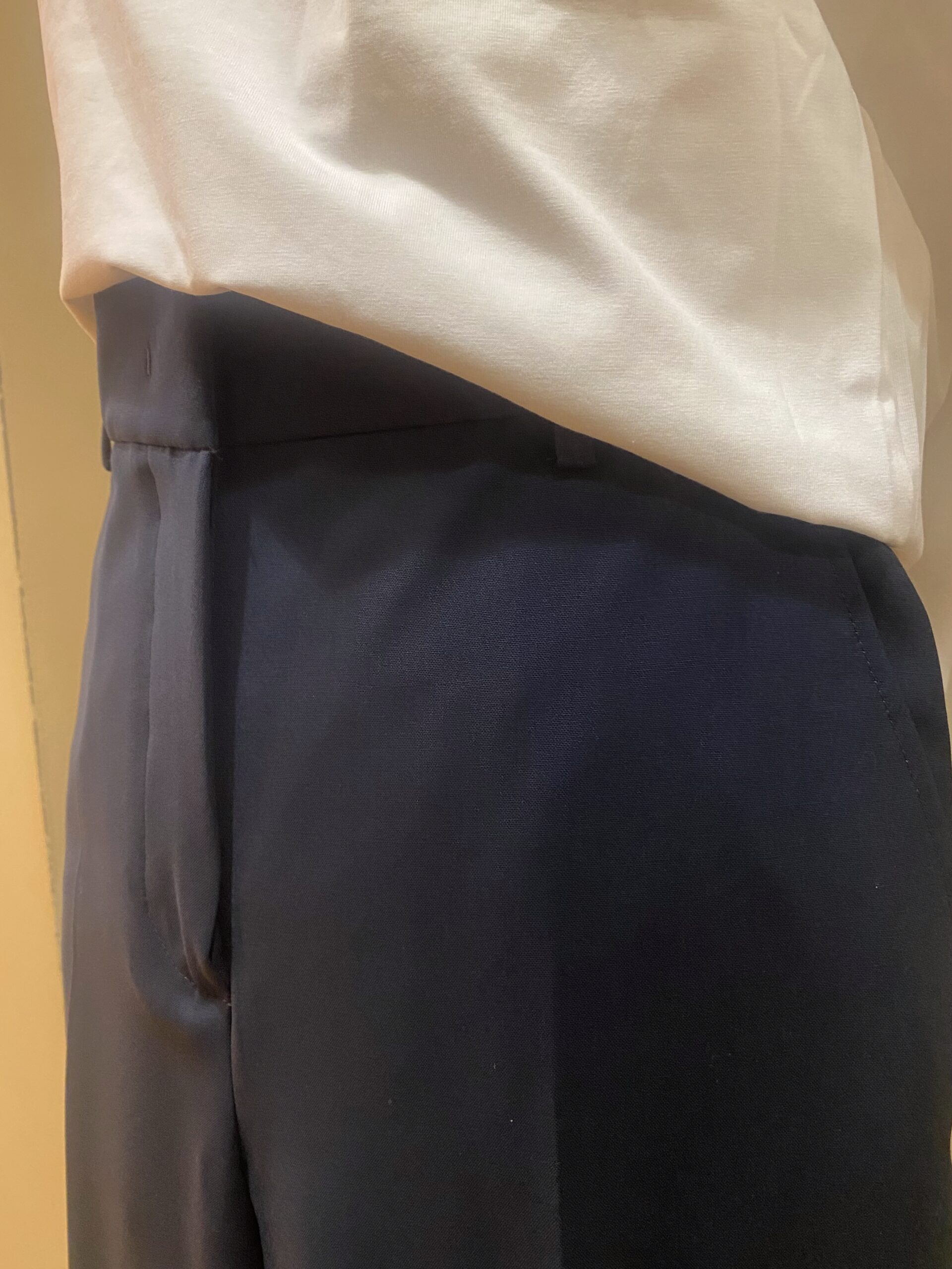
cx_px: 476
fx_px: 953
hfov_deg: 53.1
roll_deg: +5.2
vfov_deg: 67.3
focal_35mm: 26
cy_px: 634
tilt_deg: -10.3
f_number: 1.8
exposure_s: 1/50
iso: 250
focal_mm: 4.25
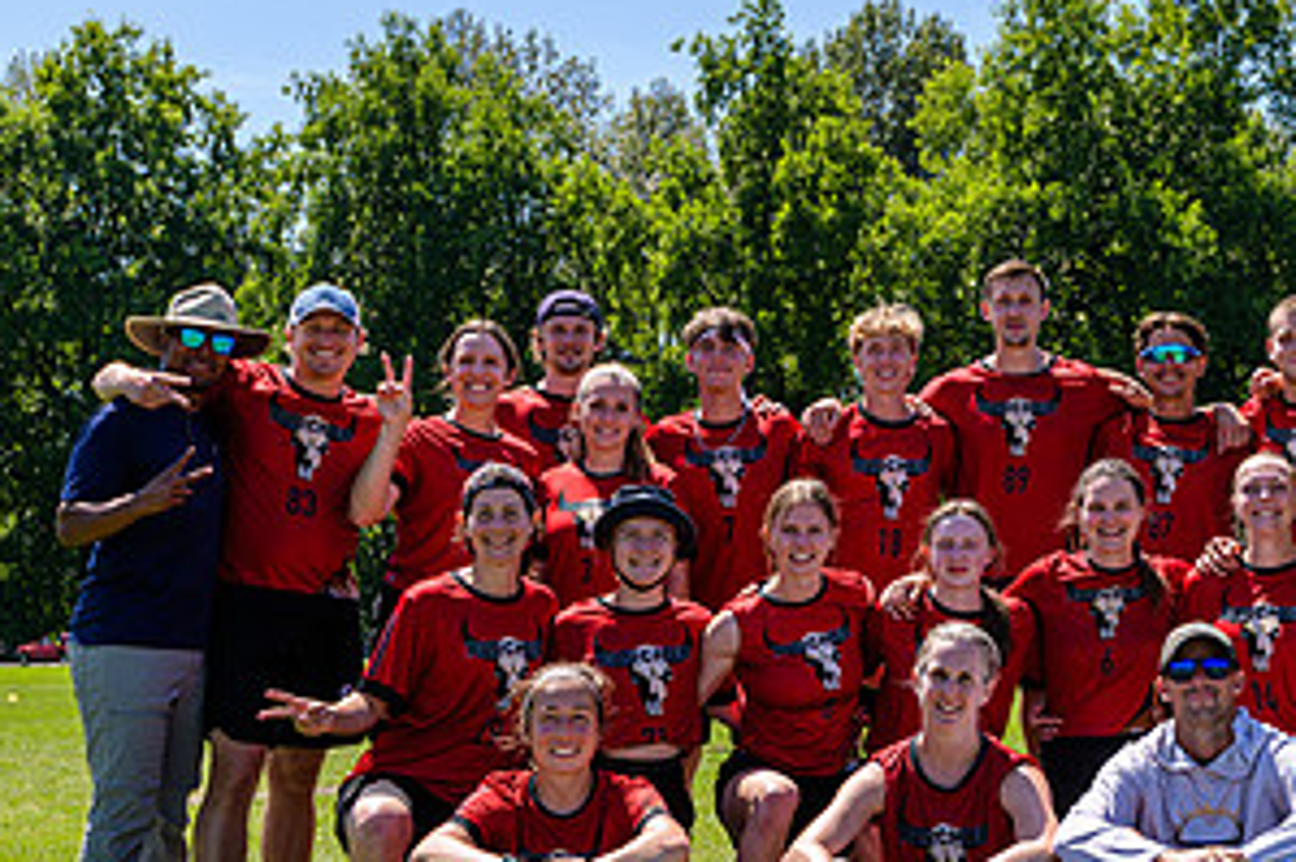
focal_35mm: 68
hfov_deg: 29.0
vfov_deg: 20.0
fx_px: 2447
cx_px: 1045
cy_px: 500
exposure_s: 1/500
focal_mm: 35
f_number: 5.6
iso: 100
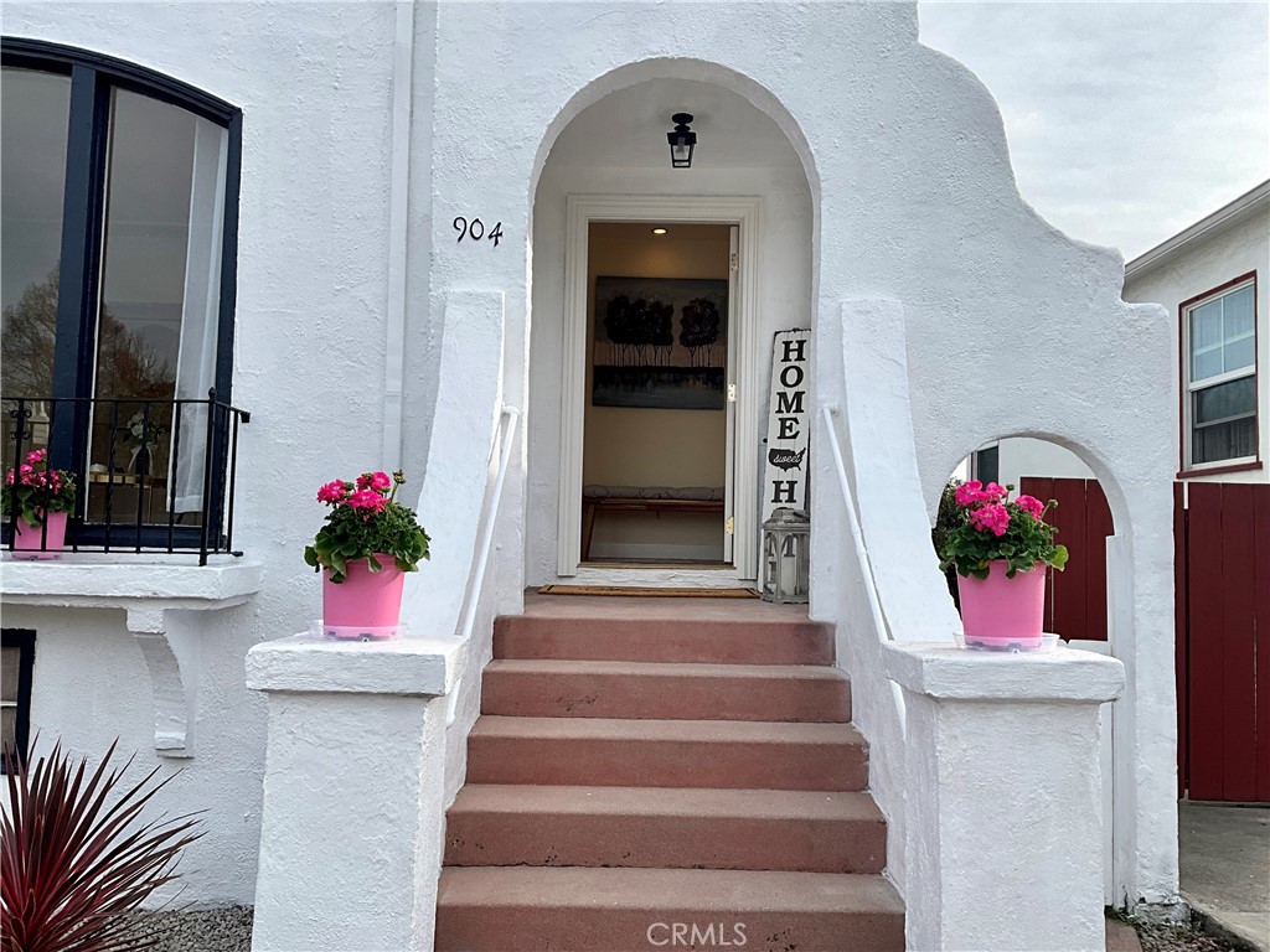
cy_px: 476
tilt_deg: +3.1
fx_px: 1064
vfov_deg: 48.2
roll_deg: -1.8
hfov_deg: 61.7
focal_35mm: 29
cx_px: 635
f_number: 1.8
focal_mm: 3
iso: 25
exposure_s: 1/1377
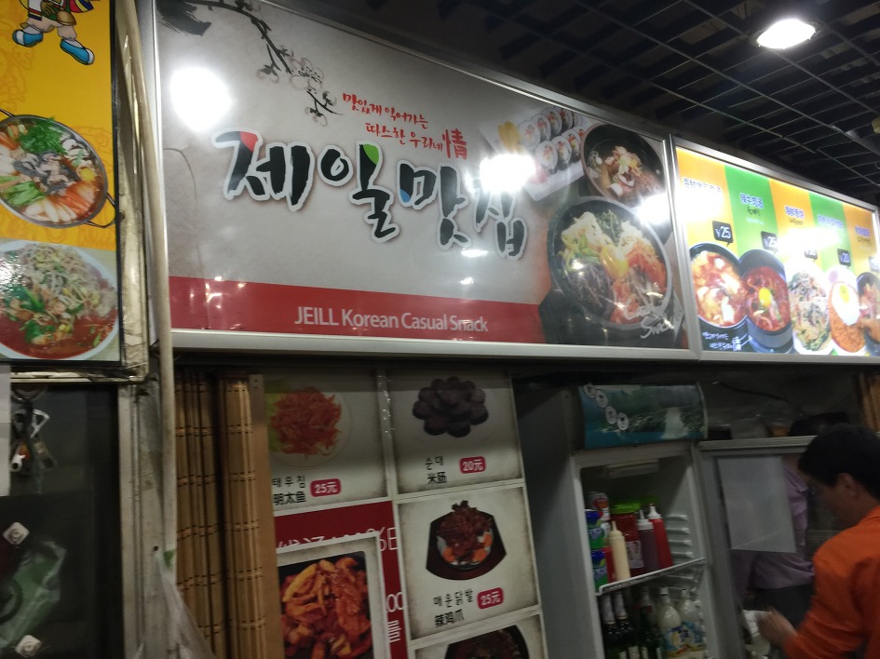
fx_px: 737
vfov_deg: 48.2
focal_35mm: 29
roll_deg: +5.0
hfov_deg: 61.7
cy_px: 330
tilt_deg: +7.8
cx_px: 440
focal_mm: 4.15
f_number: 2.2
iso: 32
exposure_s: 1/15
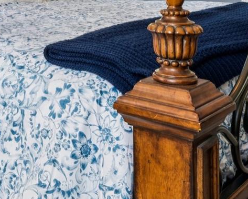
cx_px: -23
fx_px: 492
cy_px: -37
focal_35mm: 67
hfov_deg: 26.2
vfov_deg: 21.3
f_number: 13
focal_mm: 16.5
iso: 200
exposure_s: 1/6
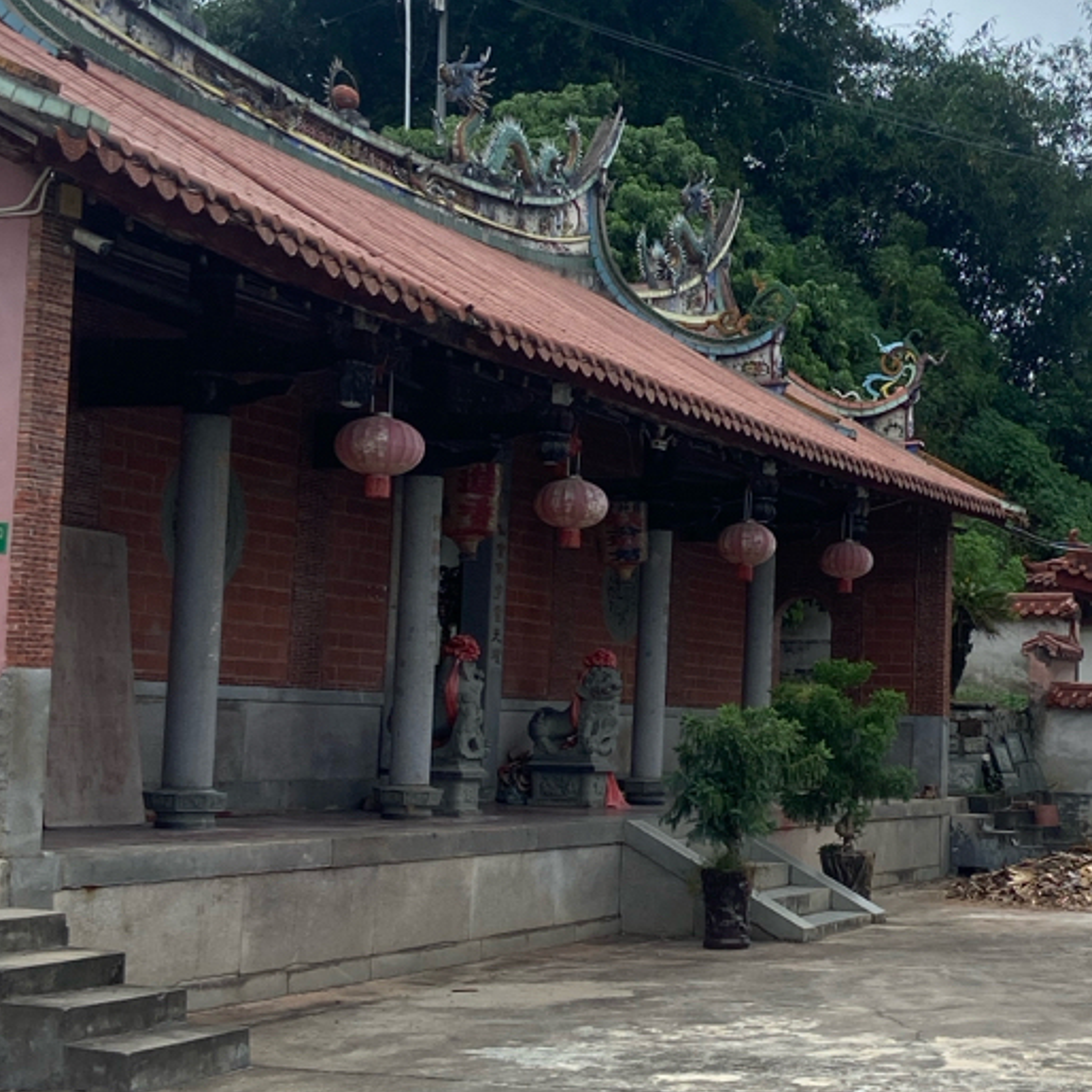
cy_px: 565
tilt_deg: +5.3
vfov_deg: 25.7
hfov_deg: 25.4
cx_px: 847
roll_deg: -1.5
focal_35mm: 67
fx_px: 2391
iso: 32
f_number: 1.8
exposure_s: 1/2028
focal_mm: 4.25
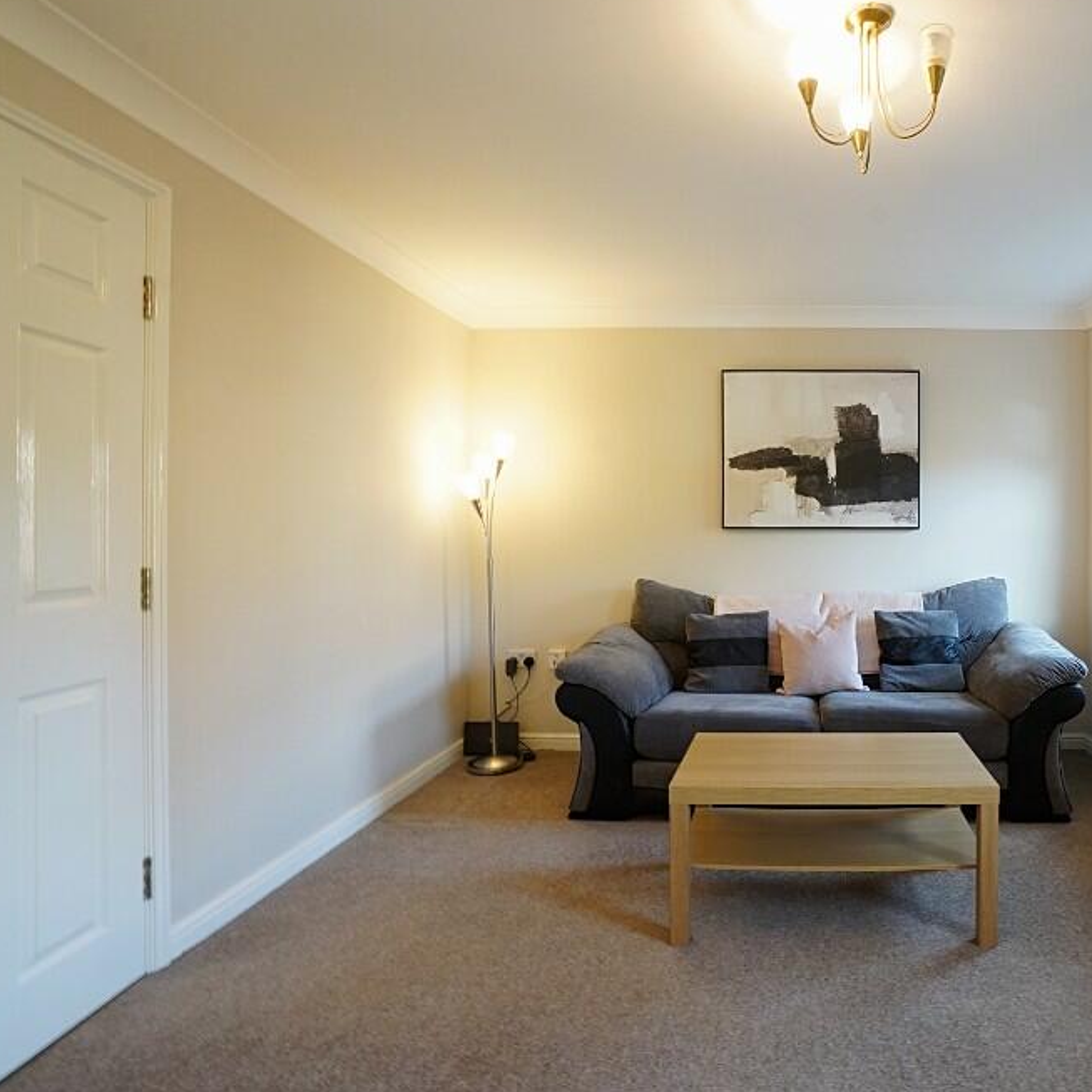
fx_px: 714
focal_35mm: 20
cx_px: 811
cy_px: 546
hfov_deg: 70.1
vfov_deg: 74.8
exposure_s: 1/5
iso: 640
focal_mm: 10
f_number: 13
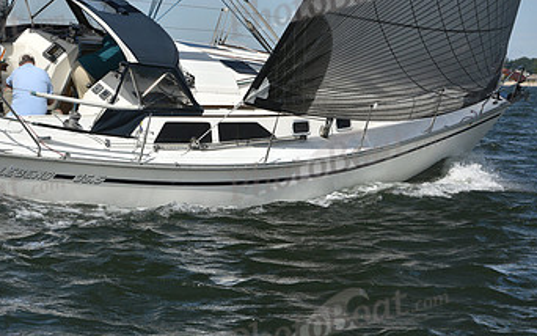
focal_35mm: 121
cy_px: 101
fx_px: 1771
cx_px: 148
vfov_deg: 10.8
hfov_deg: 17.2
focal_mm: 70
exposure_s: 1/1000
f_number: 11
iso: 320
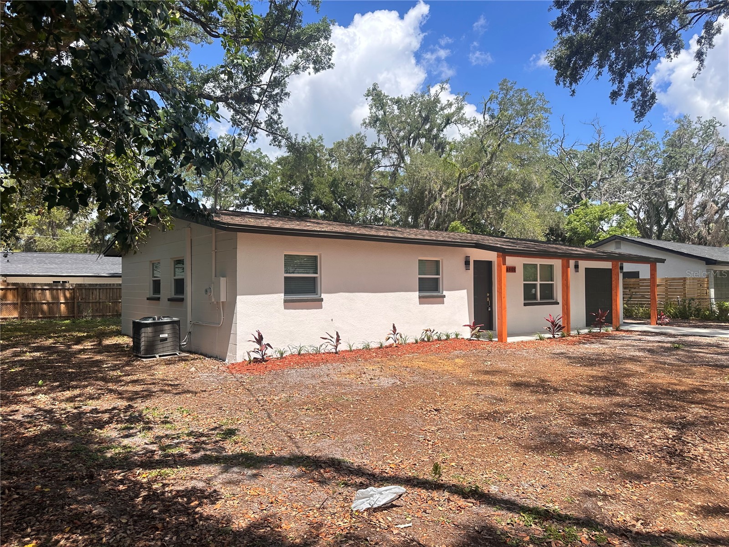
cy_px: 274
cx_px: 364
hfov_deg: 71.6
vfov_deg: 56.8
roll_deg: +0.3
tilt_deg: +0.9
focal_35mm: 24
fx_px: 505
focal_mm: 6.86
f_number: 1.78
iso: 80
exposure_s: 1/1812
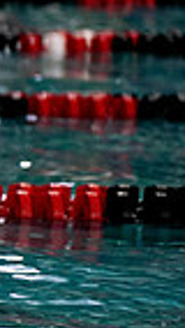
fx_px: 4590
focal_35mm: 527
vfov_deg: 4.1
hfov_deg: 2.3
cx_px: -479
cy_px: 223
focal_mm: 123
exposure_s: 1/500
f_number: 2.8
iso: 1250
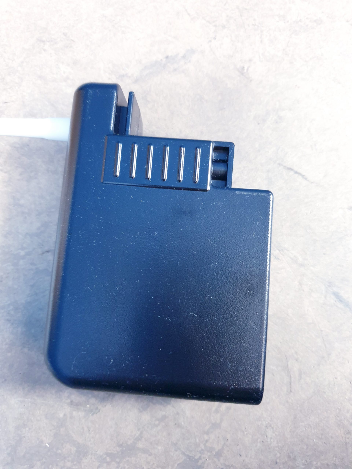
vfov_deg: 67.3
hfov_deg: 53.1
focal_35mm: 26
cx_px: 176
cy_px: 234
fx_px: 353
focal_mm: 4.3
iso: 320
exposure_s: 1/20
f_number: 1.5
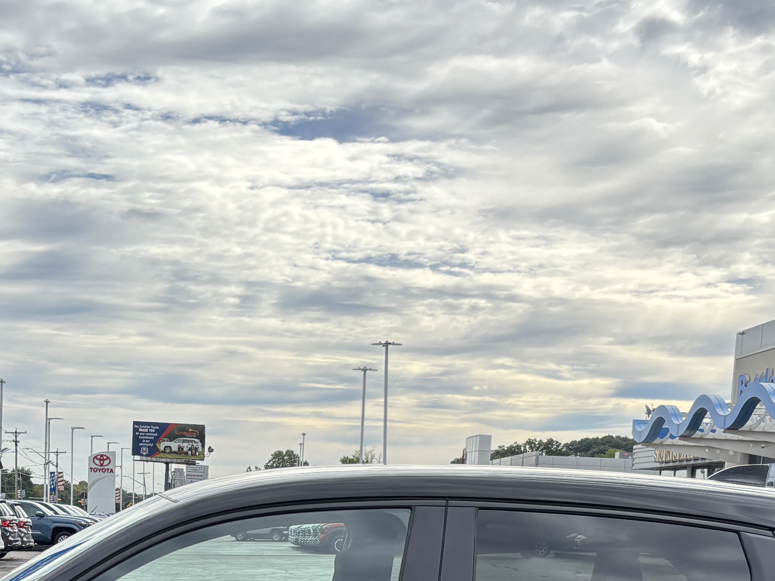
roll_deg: -2.5
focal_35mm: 68
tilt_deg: -9.1
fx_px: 1522
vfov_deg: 20.1
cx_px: 292
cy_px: 727
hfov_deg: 28.5
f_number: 1.6
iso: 50
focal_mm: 5.96
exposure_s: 1/2024
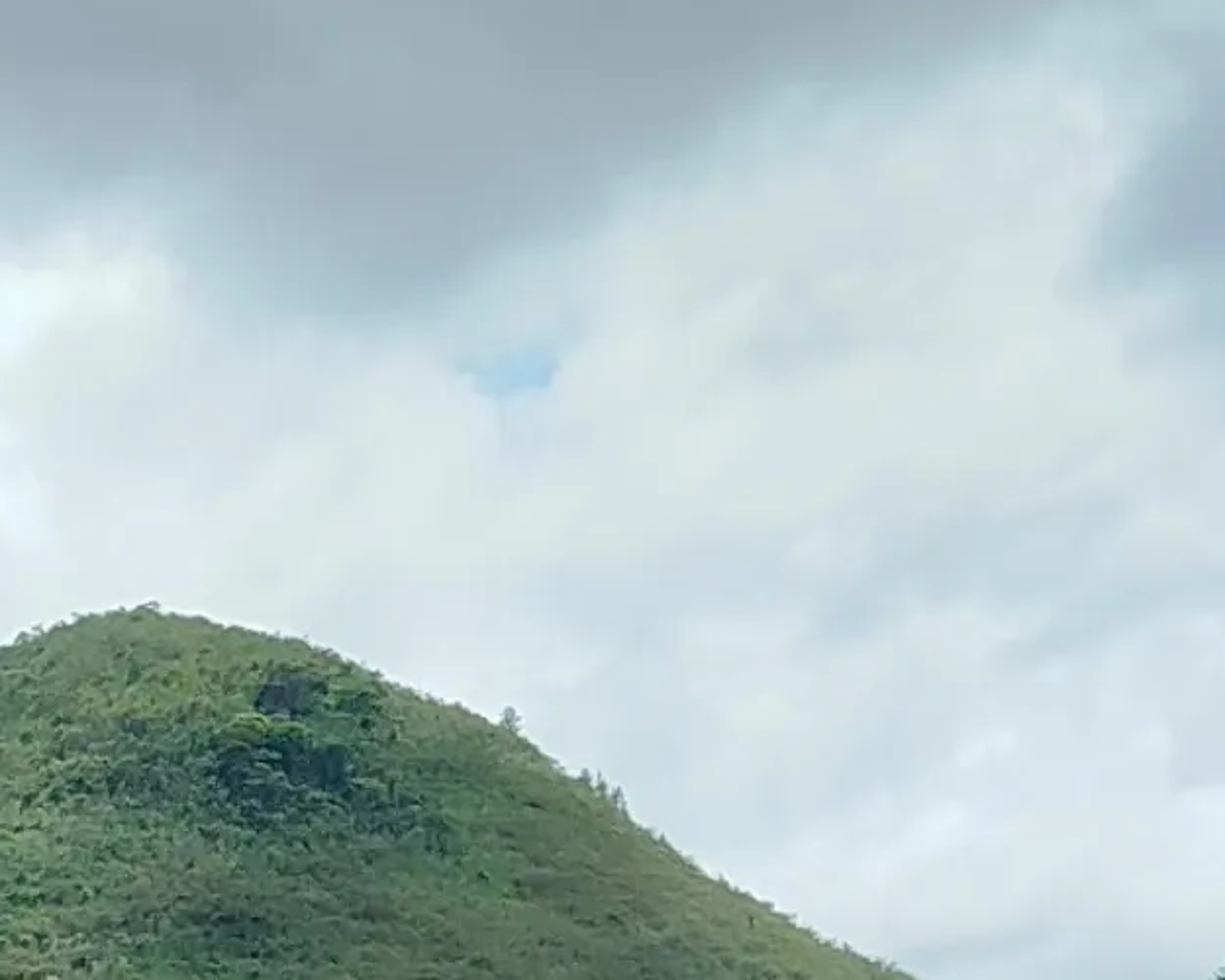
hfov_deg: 12.1
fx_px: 5438
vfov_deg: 9.0
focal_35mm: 150
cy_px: 2587
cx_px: -784
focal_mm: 5.31
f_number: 1.7
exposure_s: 1/1706
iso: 50
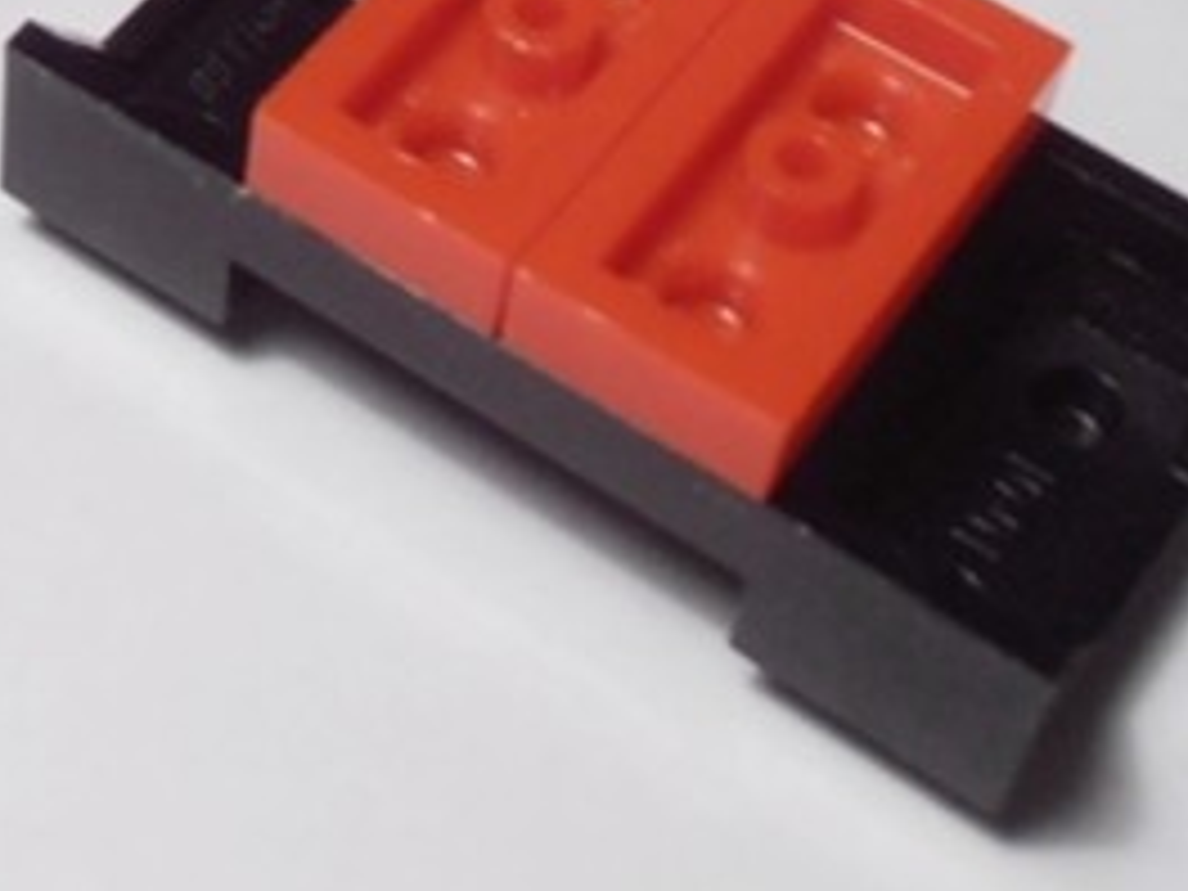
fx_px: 4324
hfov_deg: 15.3
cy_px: -344
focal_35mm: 126
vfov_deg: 11.4
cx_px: -90
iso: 100
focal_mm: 6.61
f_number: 3.9
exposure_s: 1/60
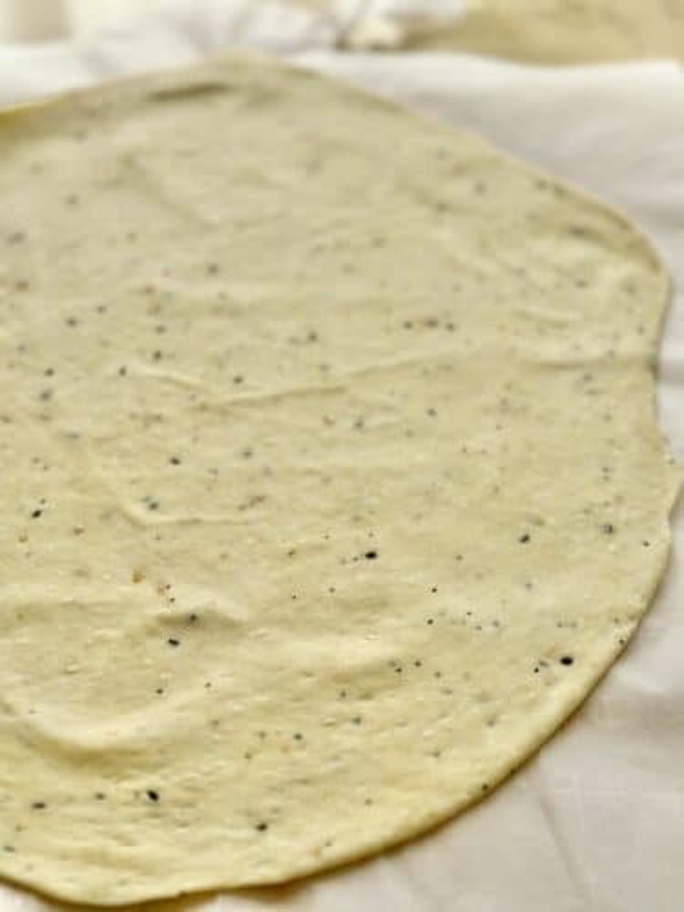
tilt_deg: -45.8
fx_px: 1265
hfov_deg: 30.3
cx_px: 342
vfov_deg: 39.7
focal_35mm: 48
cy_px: 456
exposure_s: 1/1305
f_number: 1.78
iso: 80
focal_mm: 6.86
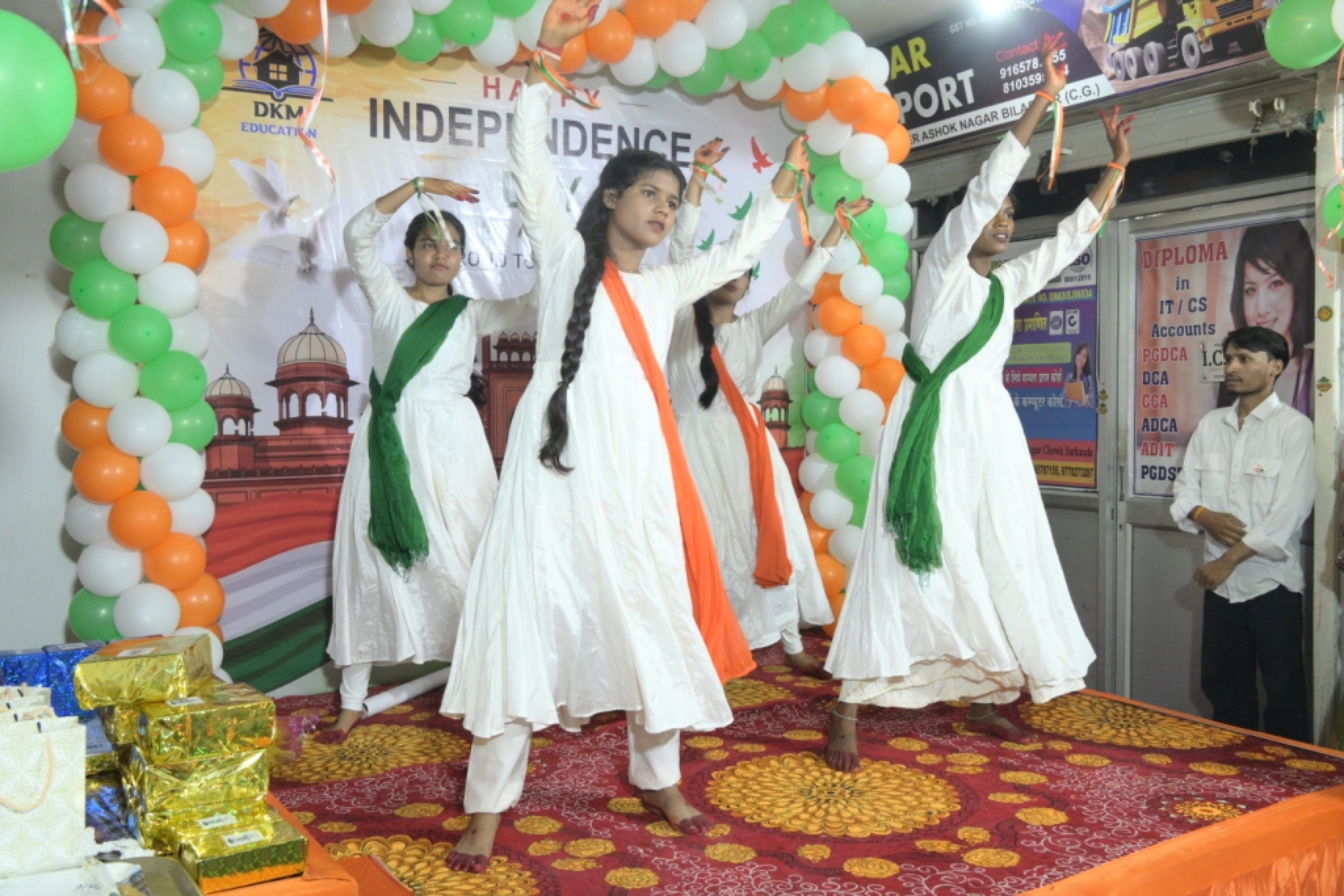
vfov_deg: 39.2
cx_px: 672
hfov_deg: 56.1
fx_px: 1260
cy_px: 448
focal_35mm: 34
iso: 3200
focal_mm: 22.5
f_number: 5
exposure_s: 1/400
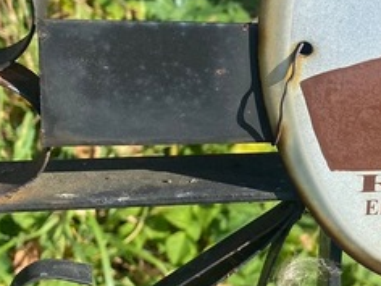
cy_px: 74
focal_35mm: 88
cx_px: 509
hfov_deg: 20.2
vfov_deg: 16.7
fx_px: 969
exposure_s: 1/1838
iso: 32
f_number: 1.8
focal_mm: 4.25
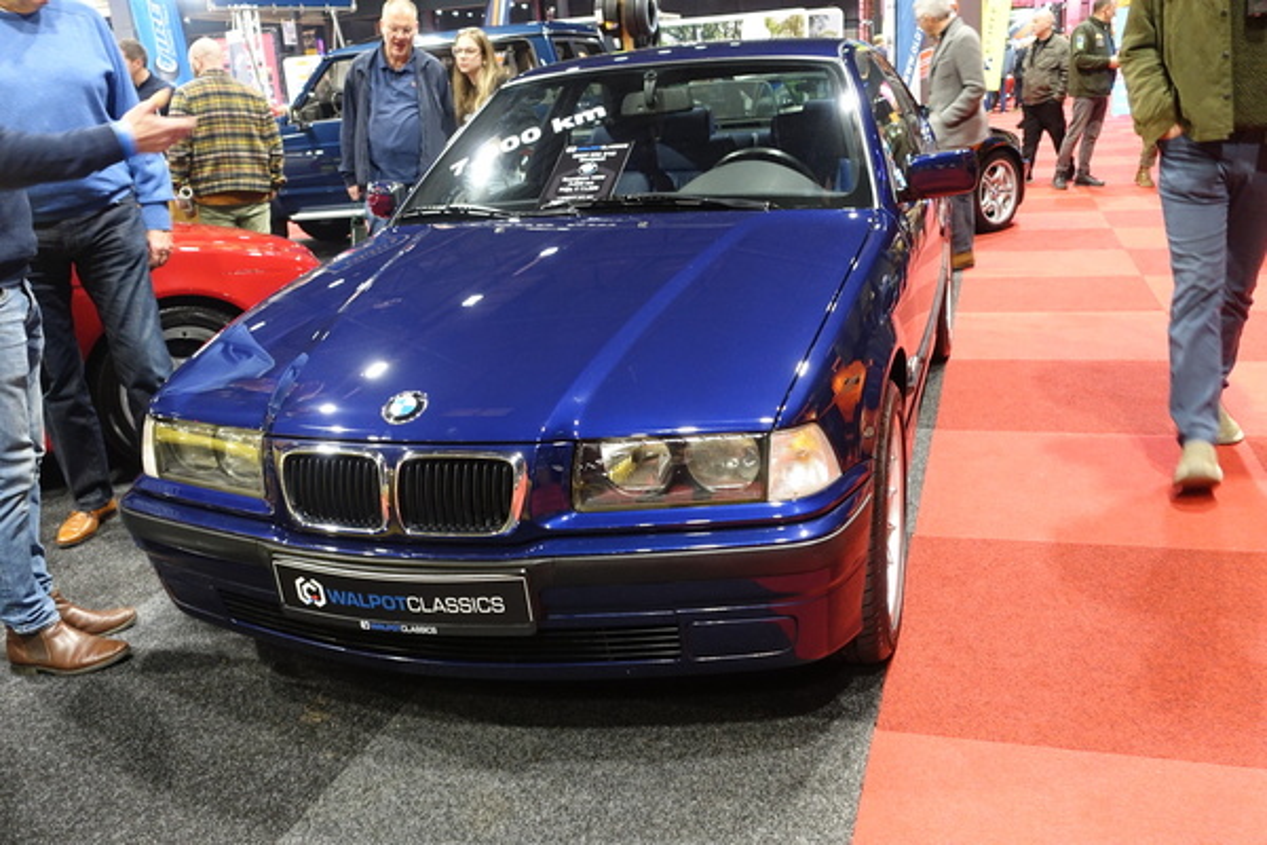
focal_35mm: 32
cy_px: 422
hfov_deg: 58.7
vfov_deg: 41.1
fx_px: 1126
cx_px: 634
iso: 800
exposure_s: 1/25
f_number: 2.8
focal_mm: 11.69
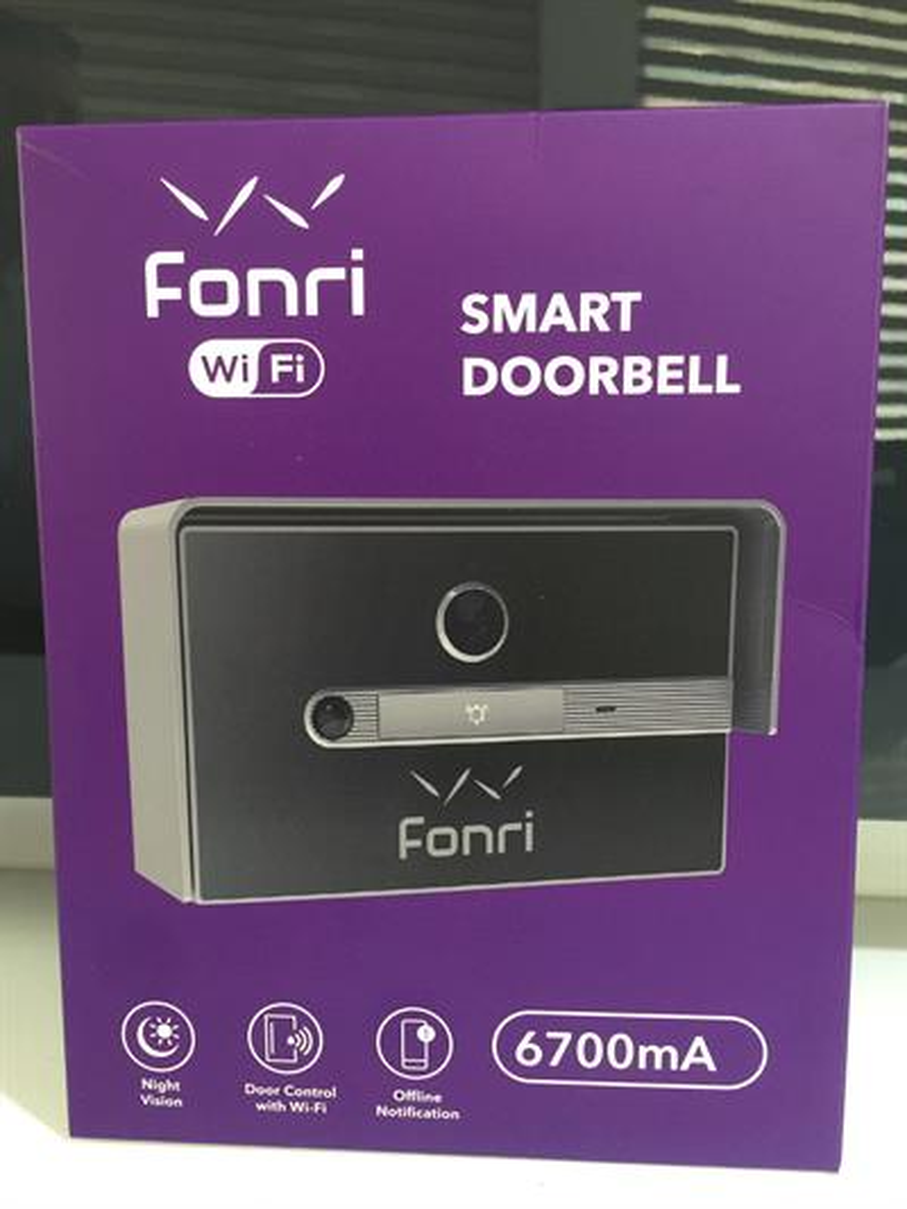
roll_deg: +0.4
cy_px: 604
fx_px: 1013
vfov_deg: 61.6
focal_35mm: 29
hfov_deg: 48.2
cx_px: 454
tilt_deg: -6.3
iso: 160
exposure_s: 1/17
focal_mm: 4.15
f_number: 2.2
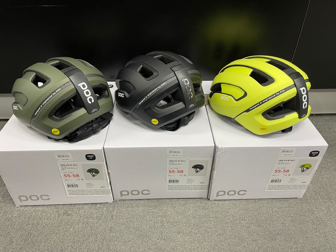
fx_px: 252
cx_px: 168
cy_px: 126
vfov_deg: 53.1
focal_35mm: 26
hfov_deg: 67.3
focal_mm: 4.2
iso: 160
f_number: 1.6
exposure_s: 1/50
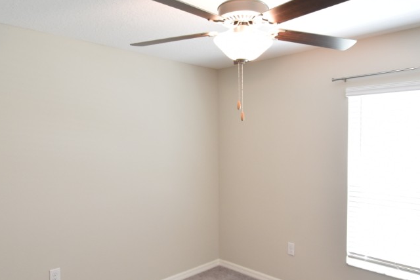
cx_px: 243
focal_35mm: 27
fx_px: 315
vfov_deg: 47.9
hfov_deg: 67.0
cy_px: 151
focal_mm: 10
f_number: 3.5
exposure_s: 1/60
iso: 800
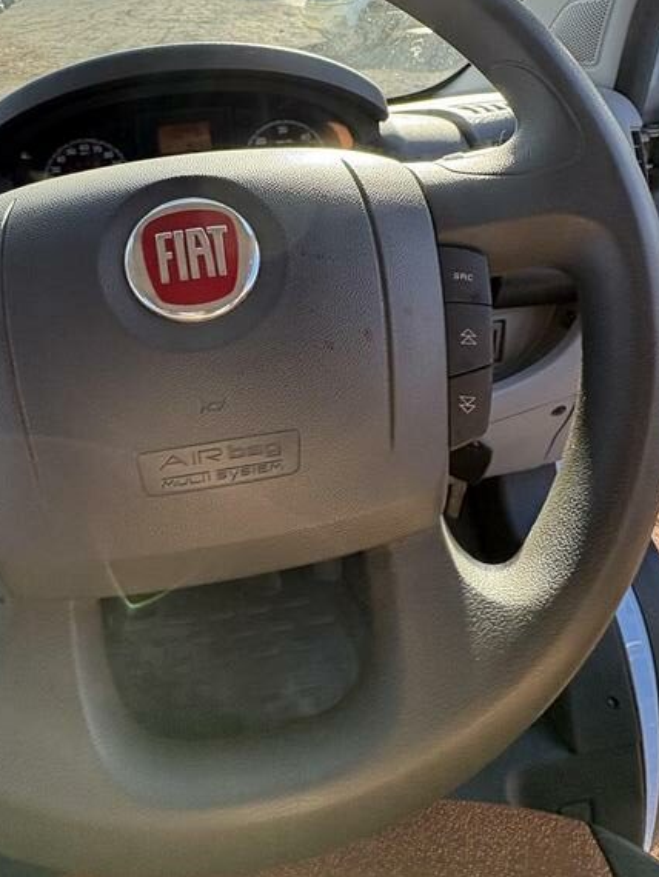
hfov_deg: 60.1
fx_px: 558
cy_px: 266
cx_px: 236
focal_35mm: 22
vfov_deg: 73.1
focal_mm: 2.22
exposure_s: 1/178
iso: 64
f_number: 2.2
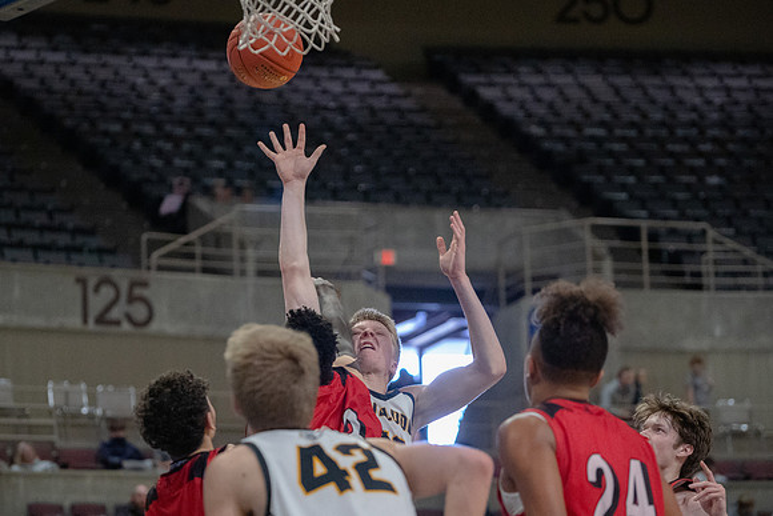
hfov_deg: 13.4
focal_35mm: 153
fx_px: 3289
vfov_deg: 9.0
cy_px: 285
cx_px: 355
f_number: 4
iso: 12800
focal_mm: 134
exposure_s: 1/1000
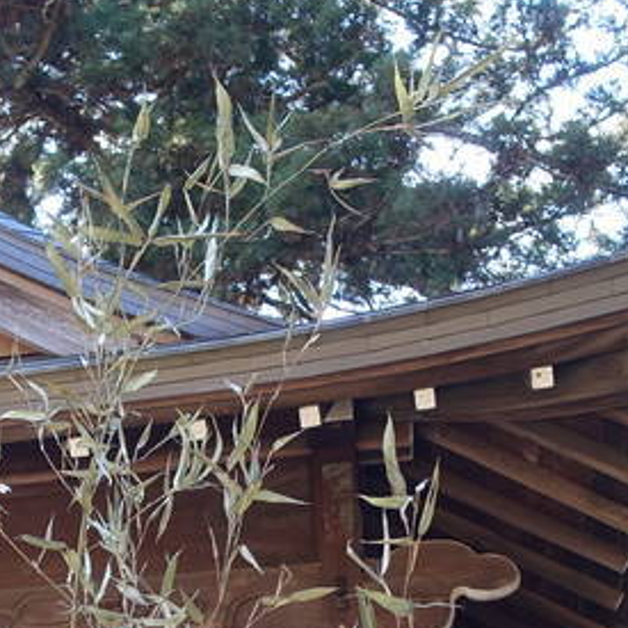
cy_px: 881
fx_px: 1827
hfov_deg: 18.9
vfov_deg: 17.9
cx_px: -7
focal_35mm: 89
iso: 125
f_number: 3.5
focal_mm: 8.8
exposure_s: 1/80
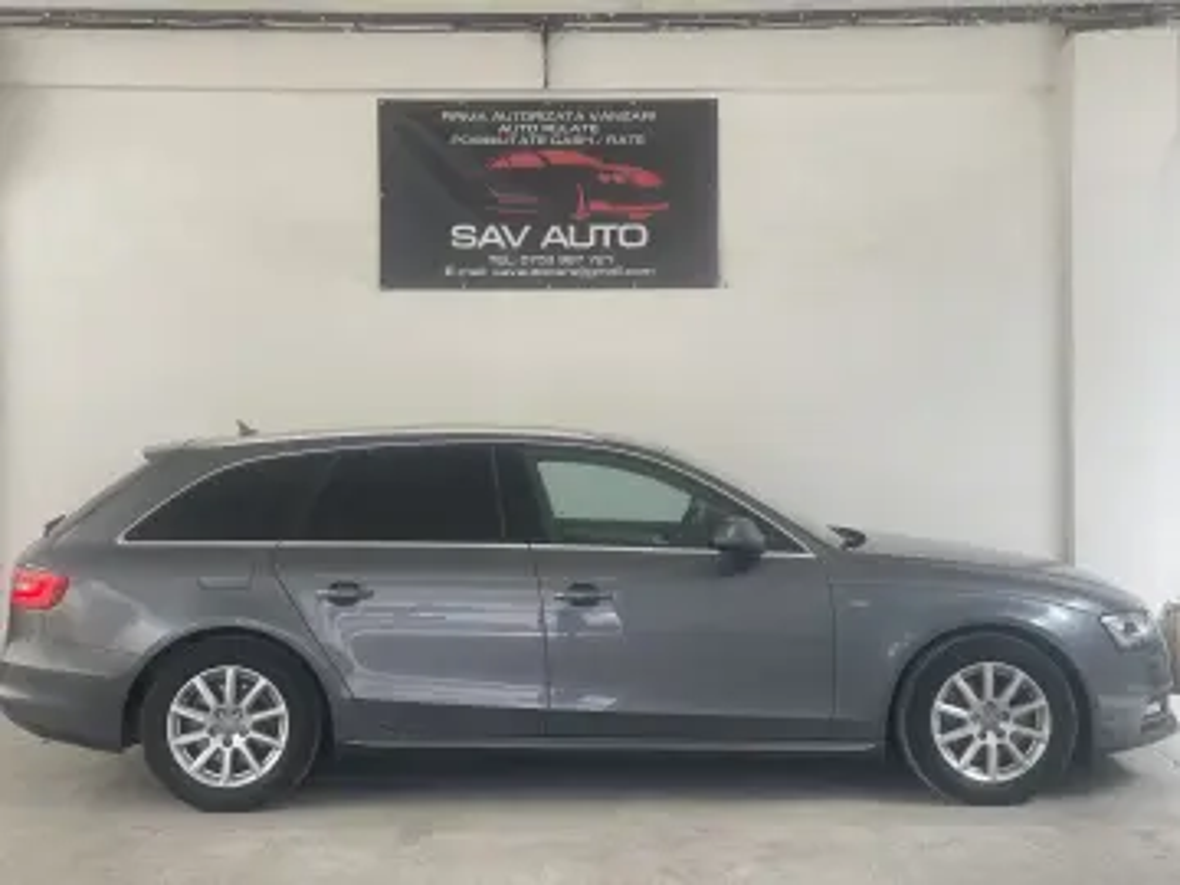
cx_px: 590
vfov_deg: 28.0
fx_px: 1773
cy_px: 442
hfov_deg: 36.8
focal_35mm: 52
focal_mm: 6
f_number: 2
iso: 25
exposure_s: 1/122
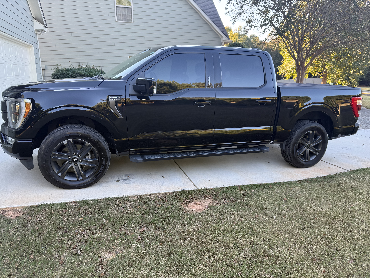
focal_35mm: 24
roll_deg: -1.2
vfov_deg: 56.8
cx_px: 185
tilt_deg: -14.3
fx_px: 257
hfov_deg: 71.6
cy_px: 139
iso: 64
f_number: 1.78
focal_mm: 6.76
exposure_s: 1/130
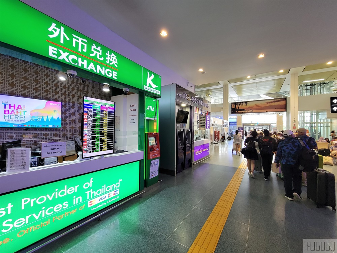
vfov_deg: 89.9
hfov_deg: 106.2
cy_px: 126
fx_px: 127
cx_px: 168
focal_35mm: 13
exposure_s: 1/60
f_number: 2.2
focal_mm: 2.2
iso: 250
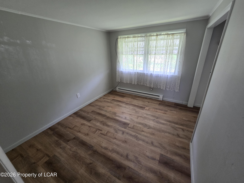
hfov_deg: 106.2
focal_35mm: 13
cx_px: 122
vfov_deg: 89.9
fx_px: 92
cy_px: 92
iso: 160
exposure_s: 1/60
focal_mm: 2.2
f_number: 2.2
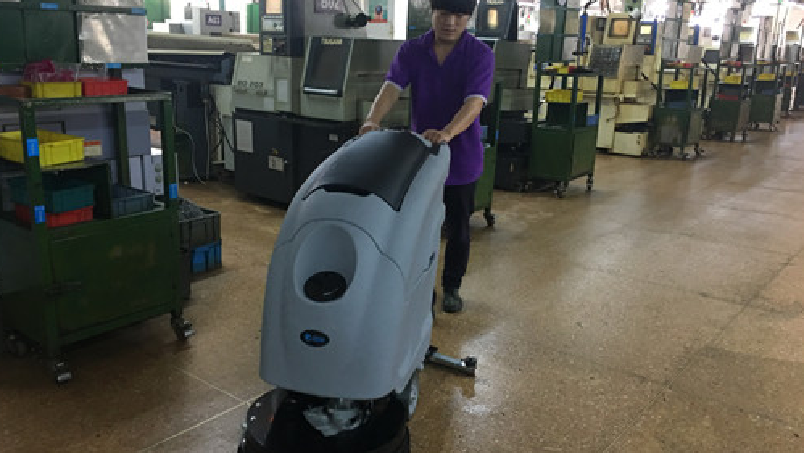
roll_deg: -1.4
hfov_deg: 61.0
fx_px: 682
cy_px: 233
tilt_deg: -15.0
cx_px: 398
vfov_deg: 36.7
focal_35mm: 32
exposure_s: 1/10
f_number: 2.2
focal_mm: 4.15
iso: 80
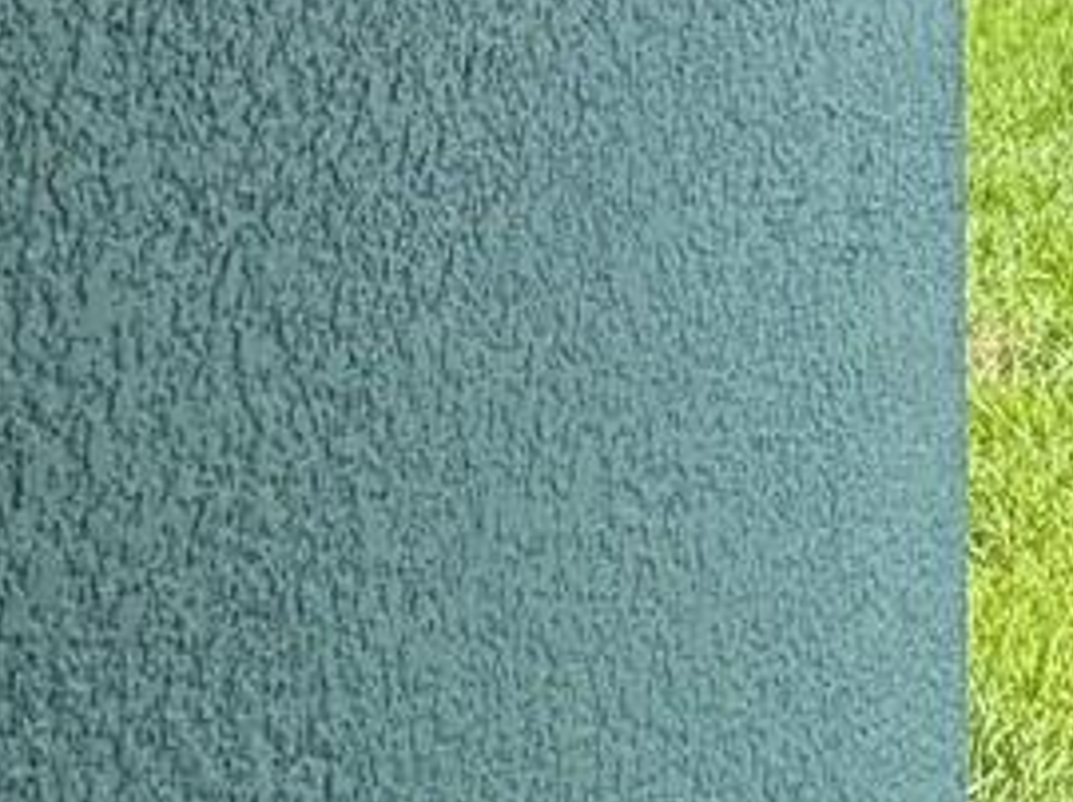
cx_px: 1733
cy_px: -266
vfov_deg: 16.7
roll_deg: +0.5
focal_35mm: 83
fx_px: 2570
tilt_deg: -0.5
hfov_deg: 19.6
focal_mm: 2.22
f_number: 2.2
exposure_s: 1/602
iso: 40
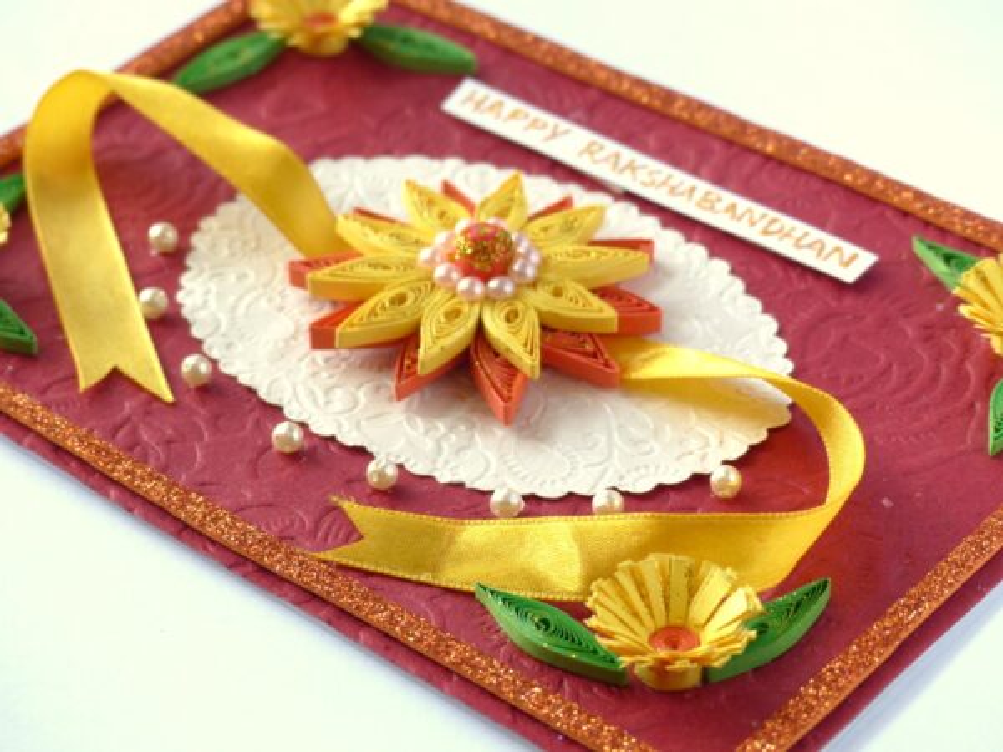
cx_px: 502
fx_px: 2724
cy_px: 376
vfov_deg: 15.7
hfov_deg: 20.9
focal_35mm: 94
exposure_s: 1/160
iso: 100
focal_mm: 16.9
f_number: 2.8
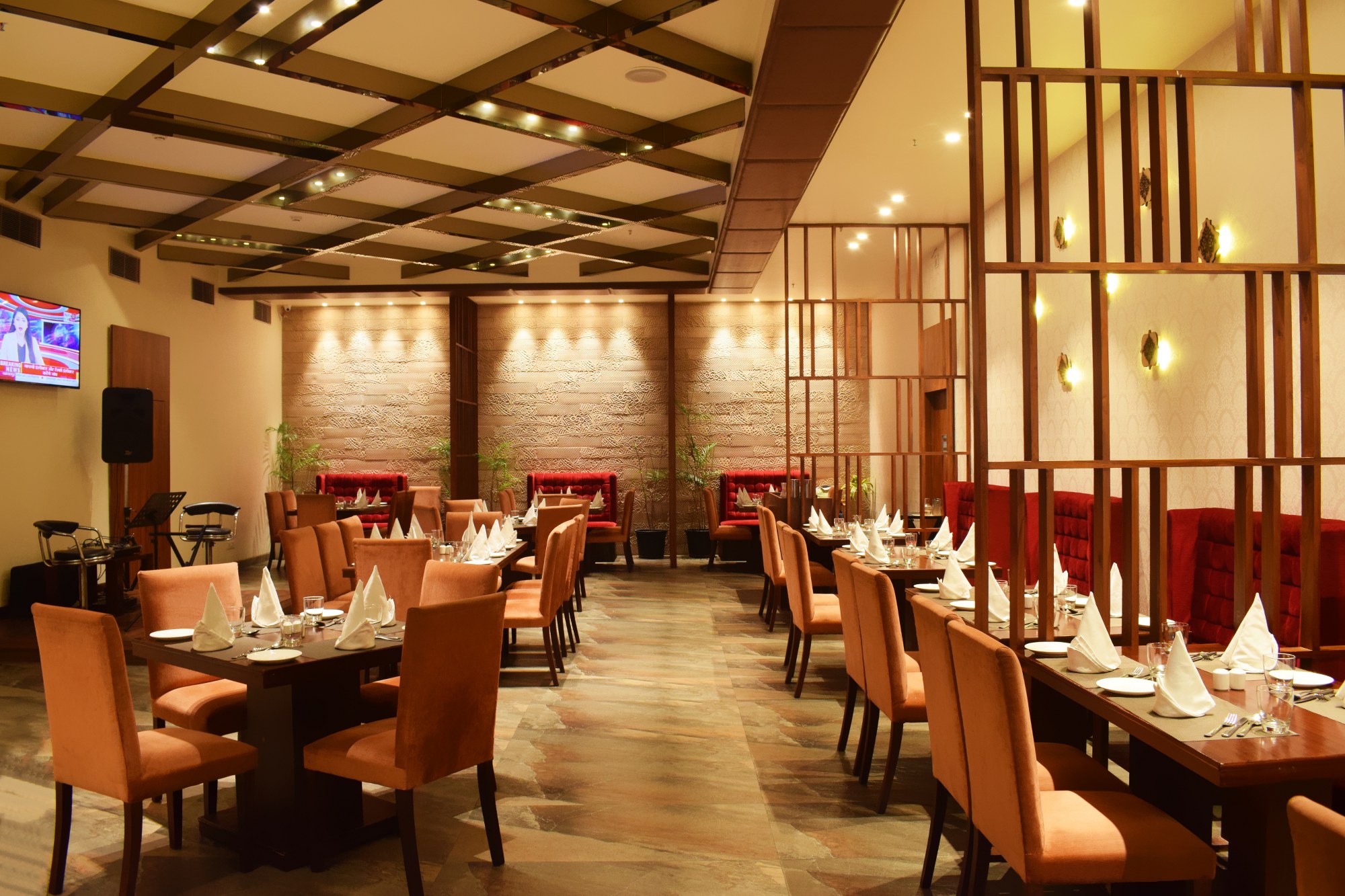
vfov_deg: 47.9
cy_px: 448
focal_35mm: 27
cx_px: 672
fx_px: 1009
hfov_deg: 67.4
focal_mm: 18
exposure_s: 1/15
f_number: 6.3
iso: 1250
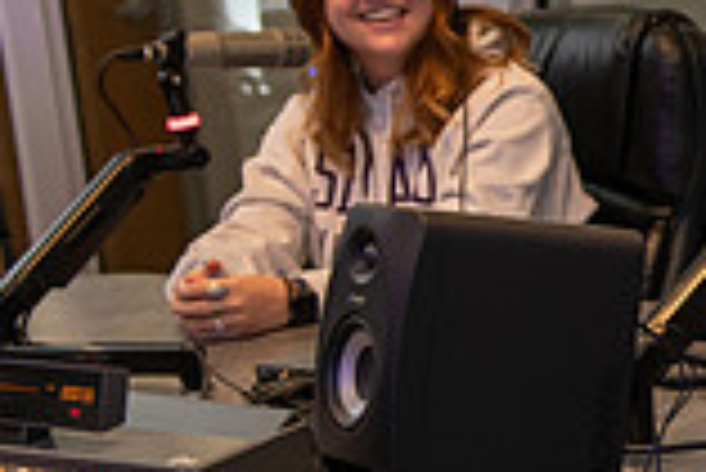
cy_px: 187
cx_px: 1196
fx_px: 2532
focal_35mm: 129
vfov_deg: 10.6
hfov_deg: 14.3
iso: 500
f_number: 3.5
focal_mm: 35
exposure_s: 1/60
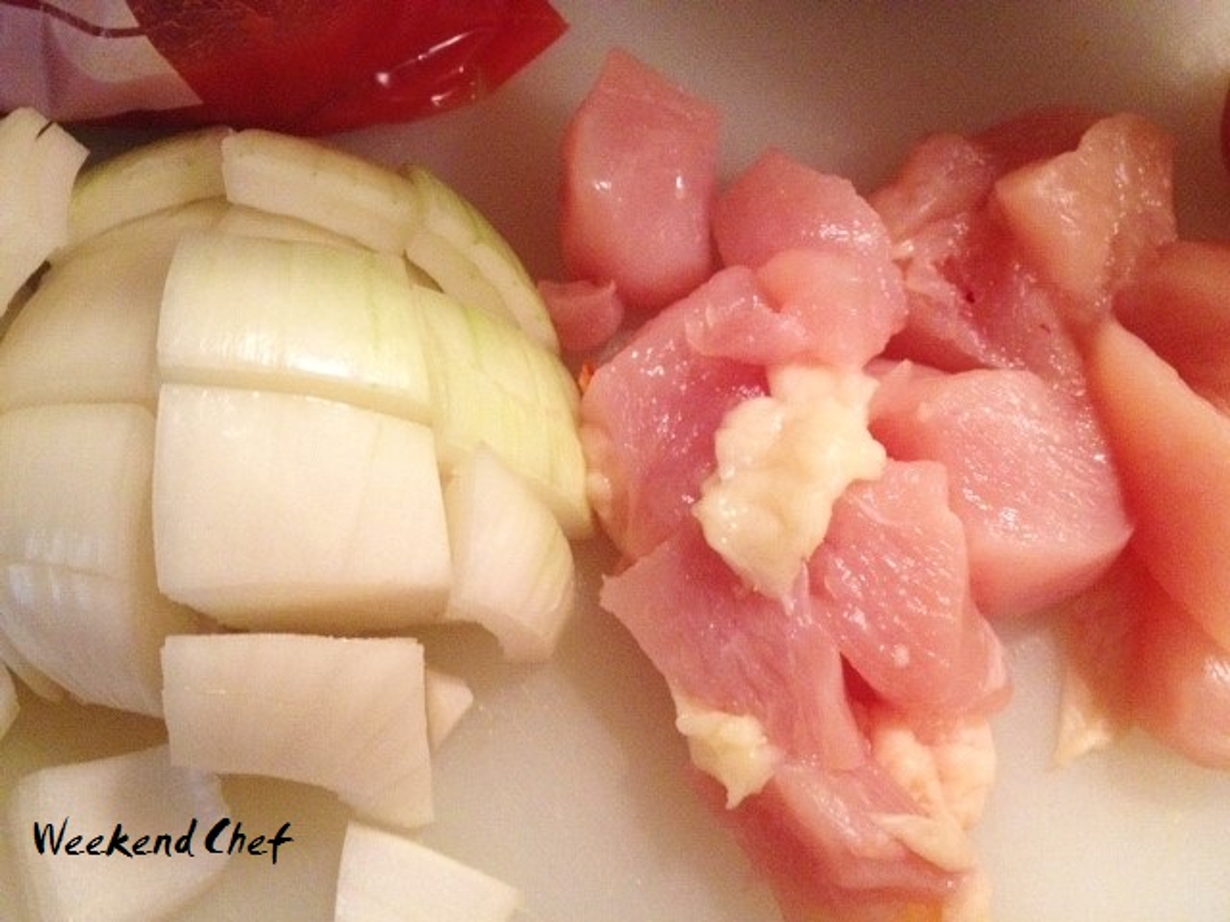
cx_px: 615
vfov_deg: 40.7
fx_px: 1244
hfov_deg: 52.6
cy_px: 461
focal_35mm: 35
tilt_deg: -76.5
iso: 400
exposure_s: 1/15
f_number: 2.4
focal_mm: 4.28
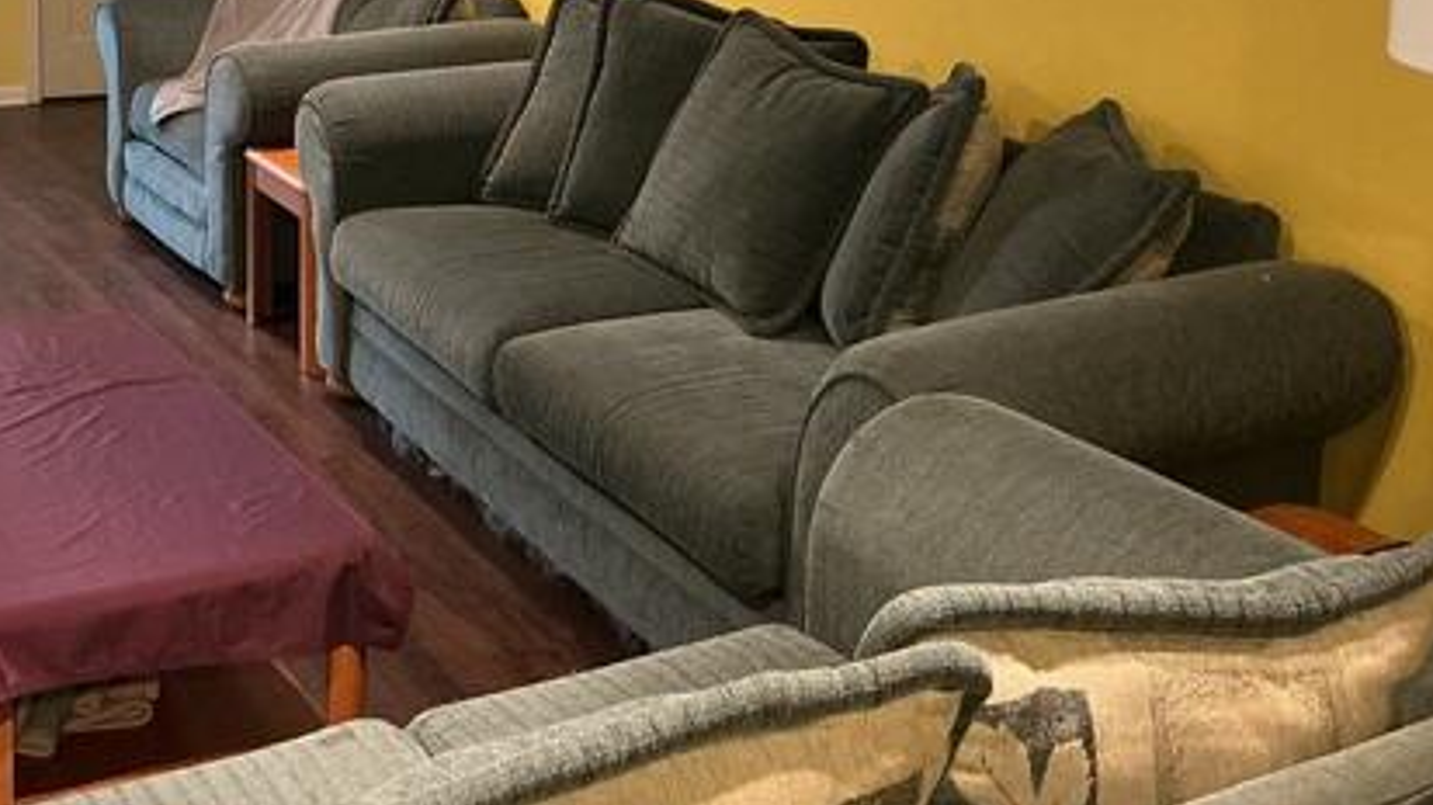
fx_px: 1861
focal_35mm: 49
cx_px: 465
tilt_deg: -10.2
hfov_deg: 41.5
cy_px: 87
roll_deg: -1.6
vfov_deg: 23.8
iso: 200
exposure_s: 1/40
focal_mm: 3
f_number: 1.8
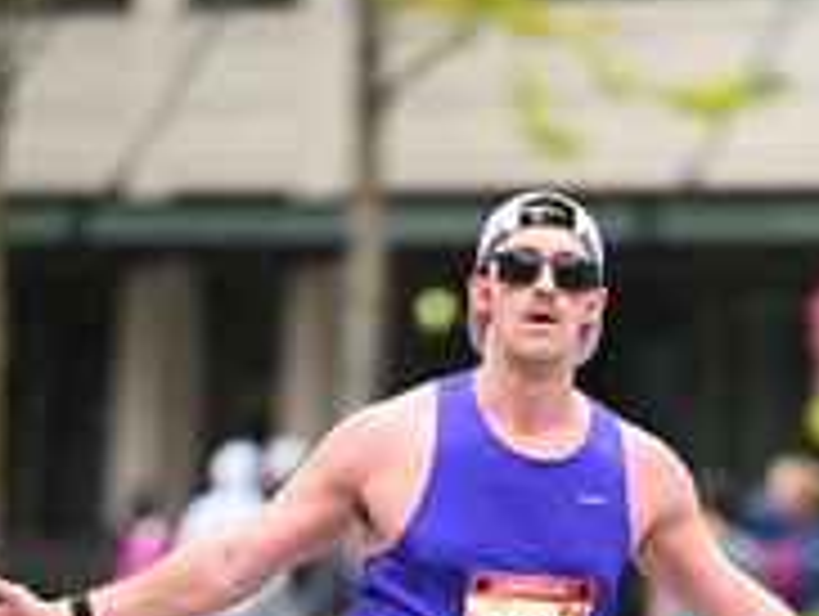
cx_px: 583
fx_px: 12367
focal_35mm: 522
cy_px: 913
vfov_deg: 2.8
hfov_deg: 3.8
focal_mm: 180
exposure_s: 1/1600
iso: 1250
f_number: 2.8
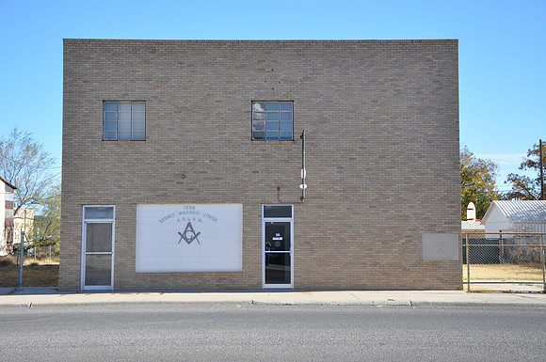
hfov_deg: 41.2
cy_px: 181
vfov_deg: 28.0
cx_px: 273
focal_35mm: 48
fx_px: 727
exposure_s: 1/160
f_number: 6.3
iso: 200
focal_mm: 32
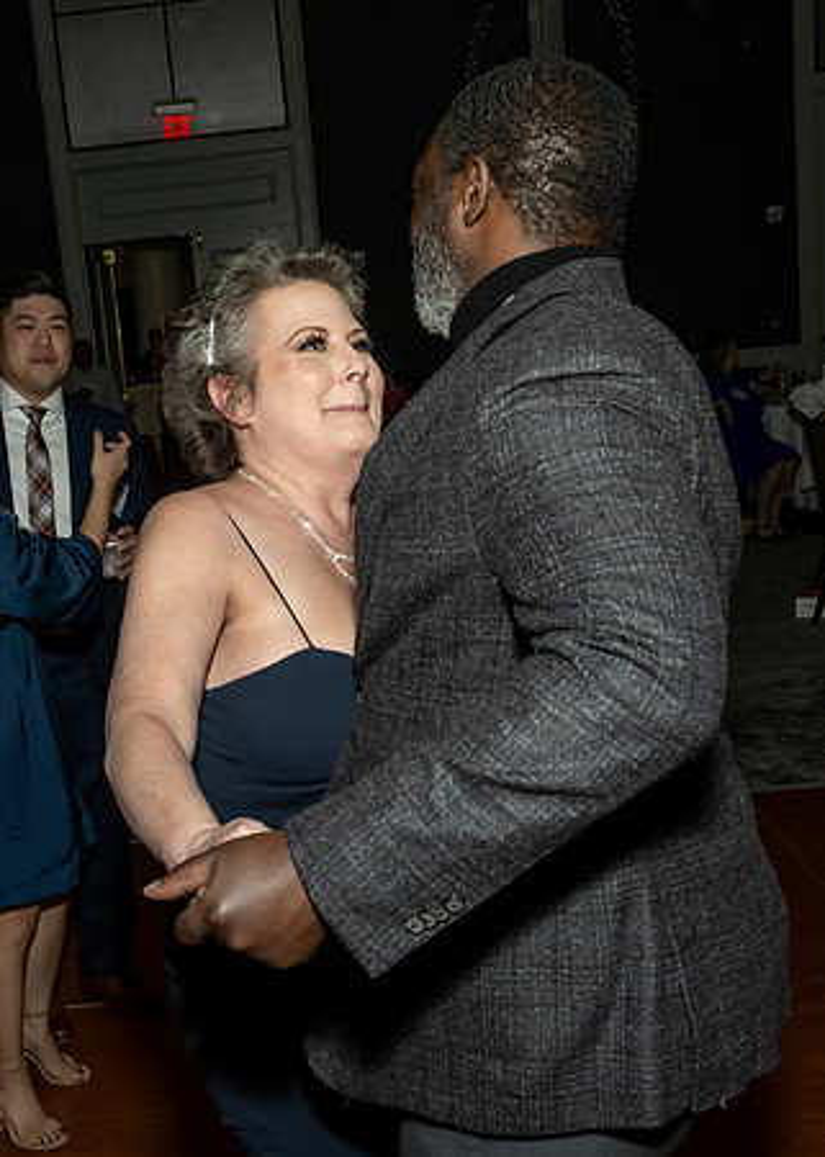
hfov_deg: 29.9
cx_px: 294
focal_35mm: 47
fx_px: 1538
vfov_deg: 41.1
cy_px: 684
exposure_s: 1/250
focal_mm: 18
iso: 1000
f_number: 8
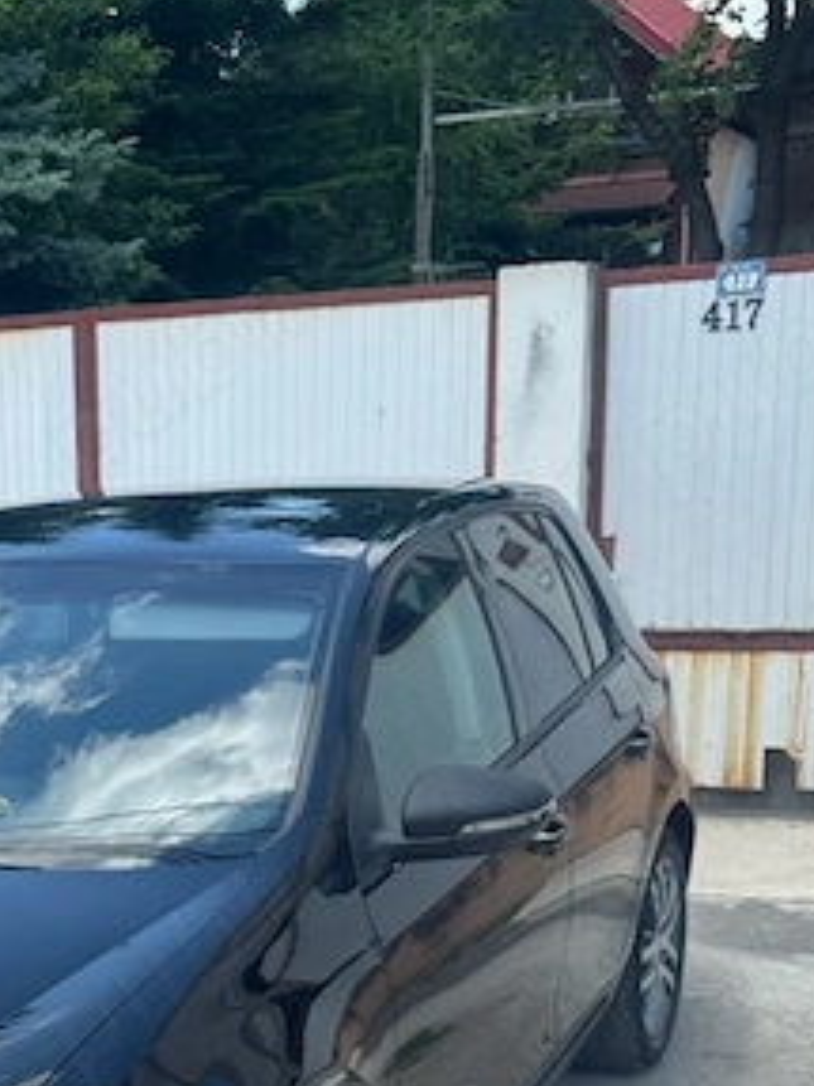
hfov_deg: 20.6
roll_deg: +3.6
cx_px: -144
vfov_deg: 27.9
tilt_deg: -15.4
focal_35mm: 67
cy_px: 976
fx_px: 2102
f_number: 1.78
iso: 80
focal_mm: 6.76
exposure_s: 1/1637
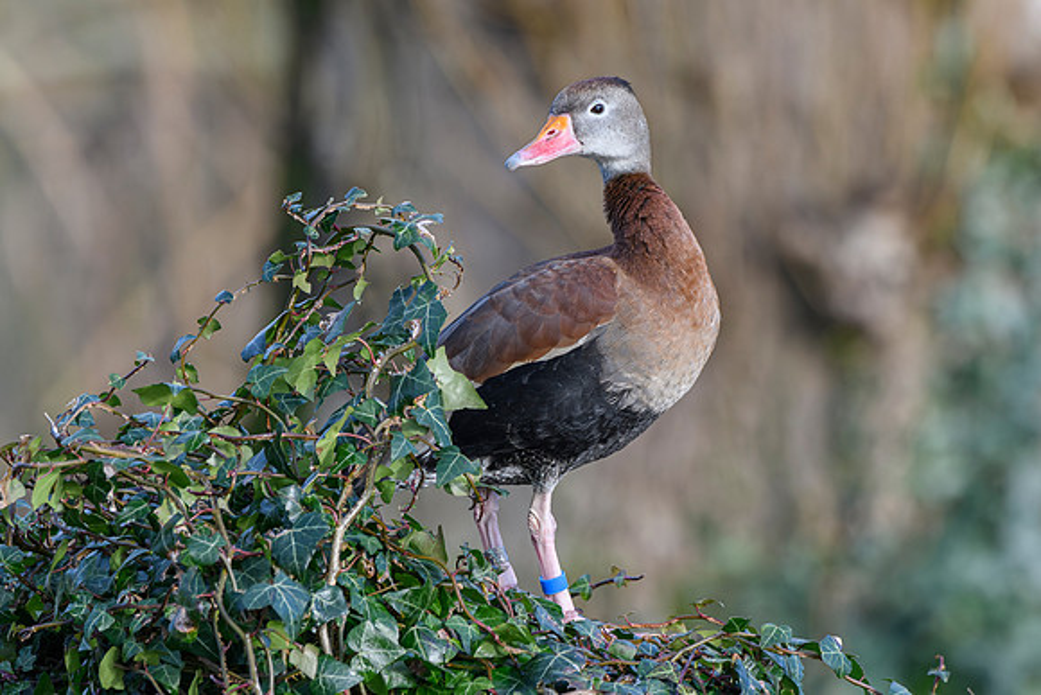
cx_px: 686
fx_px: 18025
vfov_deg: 2.2
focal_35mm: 623
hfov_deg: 3.3
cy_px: 292
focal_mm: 350
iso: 1250
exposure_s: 1/1250
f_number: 5.6
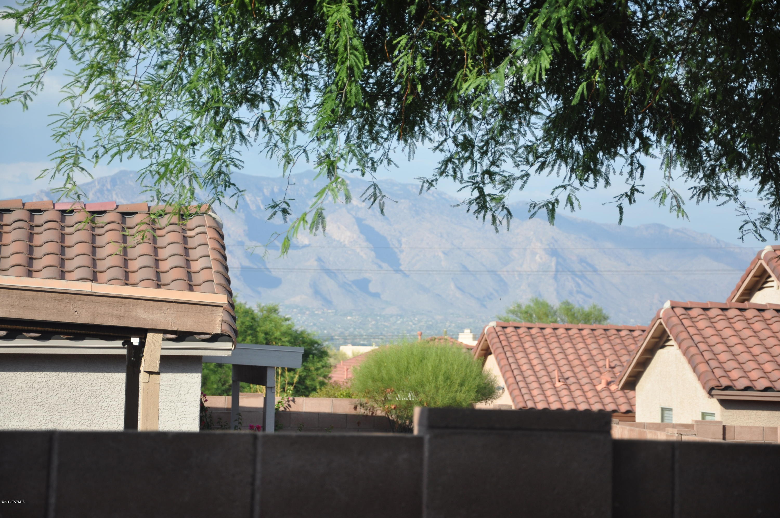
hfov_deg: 18.2
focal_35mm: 112
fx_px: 2434
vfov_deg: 12.1
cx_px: 390
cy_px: 259
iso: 200
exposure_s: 1/500
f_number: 5.6
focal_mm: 75
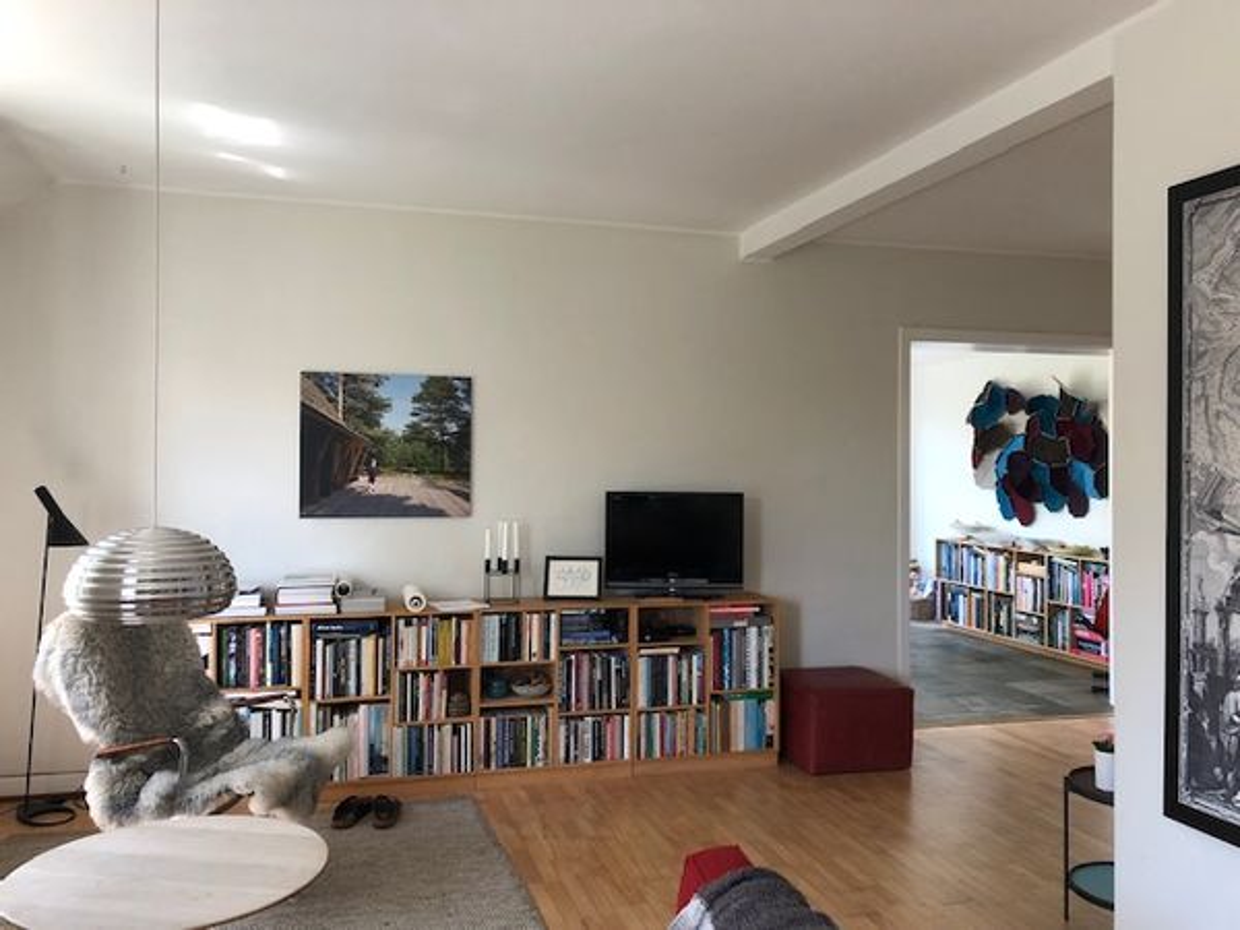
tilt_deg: +0.1
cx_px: 620
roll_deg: -2.3
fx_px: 1003
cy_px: 465
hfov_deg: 63.4
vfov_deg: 49.7
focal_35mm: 28
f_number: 1.8
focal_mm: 3.99
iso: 32
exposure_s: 1/30
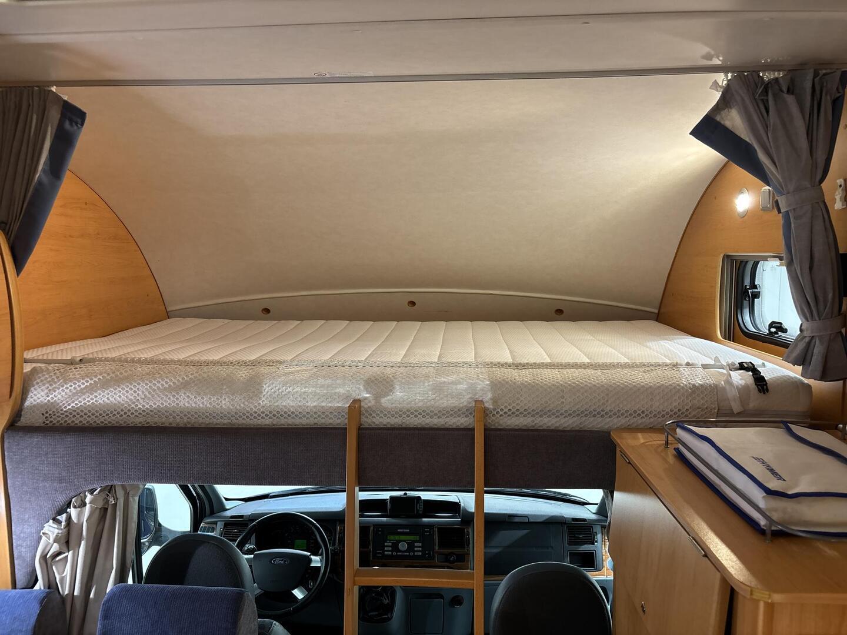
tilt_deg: -6.8
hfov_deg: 67.3
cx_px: 424
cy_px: 318
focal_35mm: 26
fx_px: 636
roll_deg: +0.6
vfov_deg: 53.1
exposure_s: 1/50
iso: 200
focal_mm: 5.96
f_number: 1.6
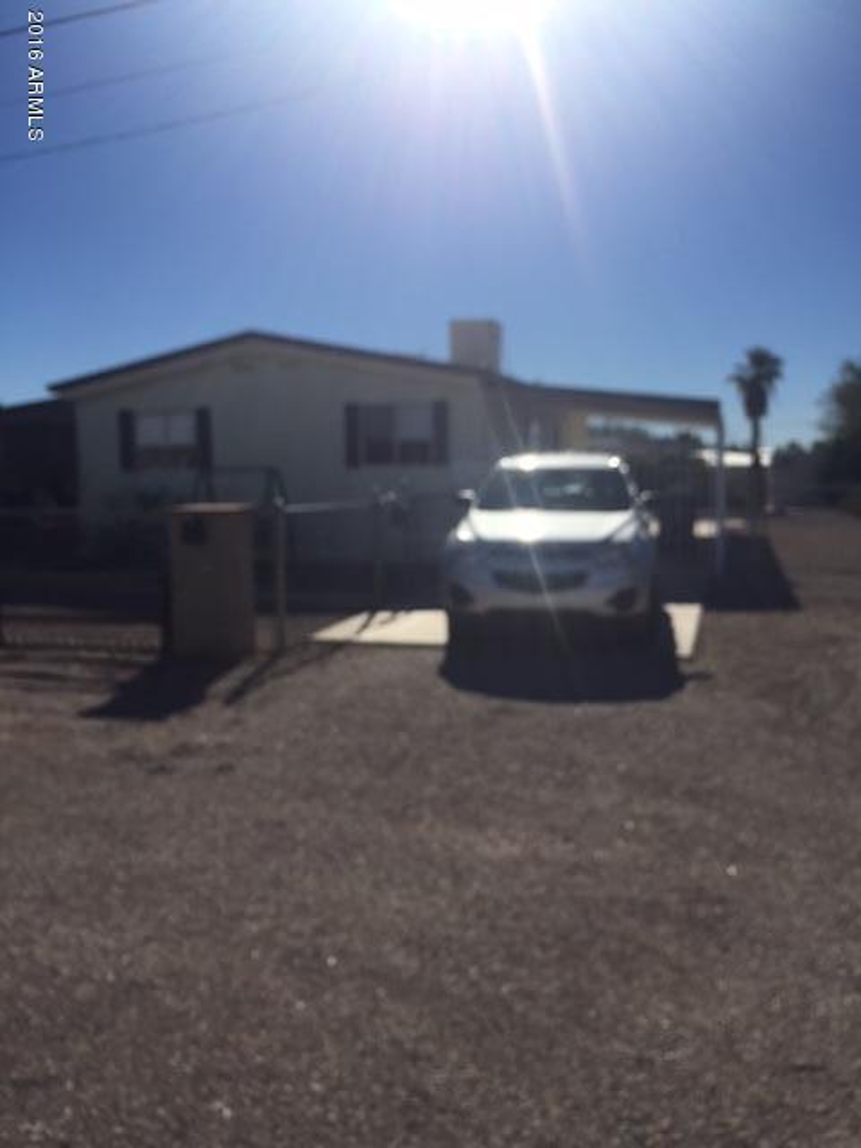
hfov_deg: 48.2
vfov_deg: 61.7
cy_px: 574
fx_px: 962
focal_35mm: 29
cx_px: 430
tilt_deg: -5.3
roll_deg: +0.9
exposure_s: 1/4950
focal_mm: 4.15
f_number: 2.2
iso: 32
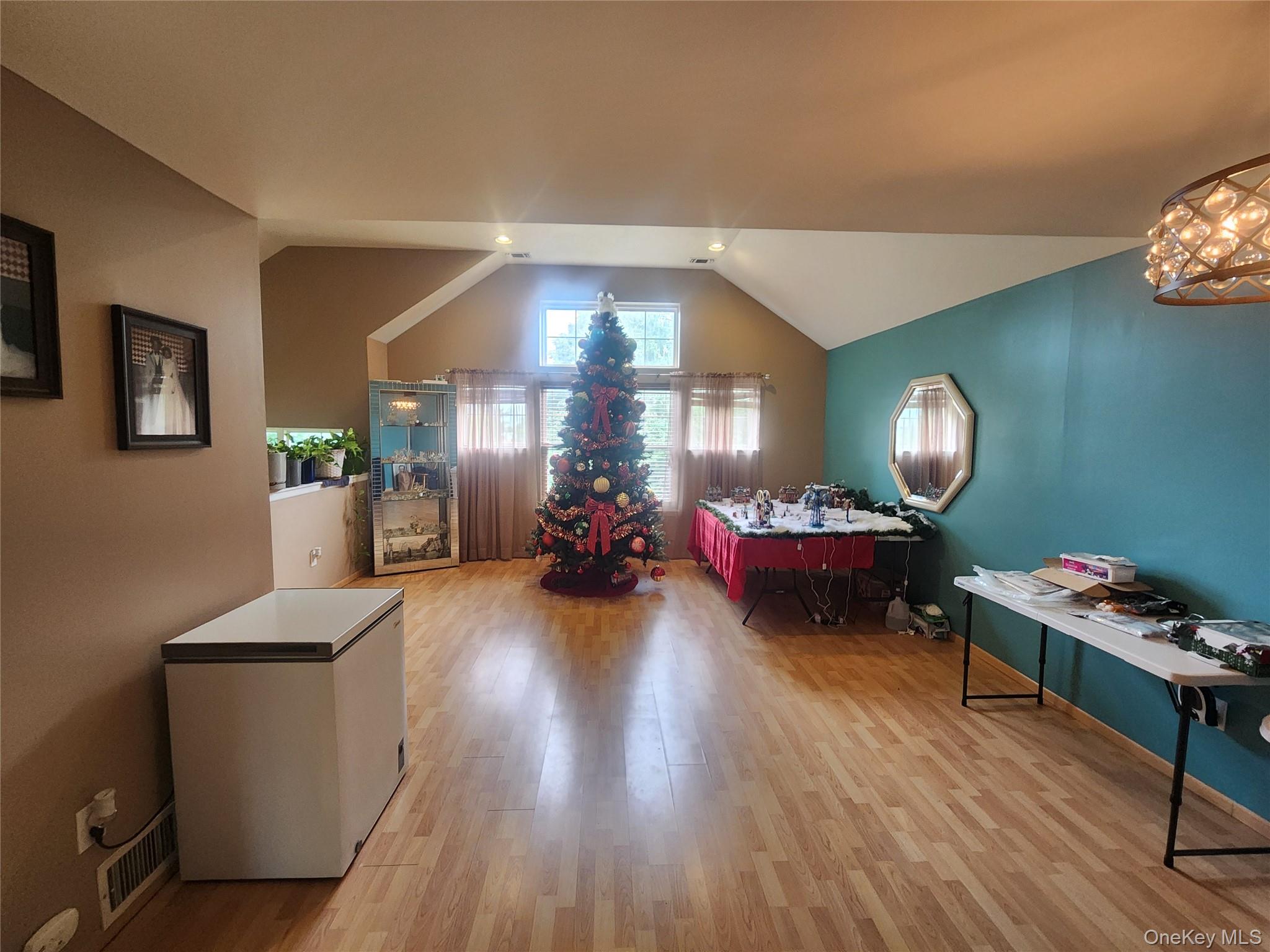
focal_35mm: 13
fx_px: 477
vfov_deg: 89.9
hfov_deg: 106.2
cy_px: 476
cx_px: 635
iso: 400
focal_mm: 2.2
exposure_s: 1/60
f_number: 2.2
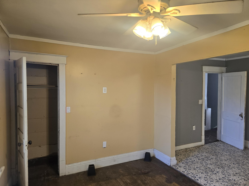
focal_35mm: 23
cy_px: 93
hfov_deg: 73.9
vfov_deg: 58.9
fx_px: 165
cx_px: 124
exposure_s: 1/120
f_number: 1.7
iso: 125
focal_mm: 6.3
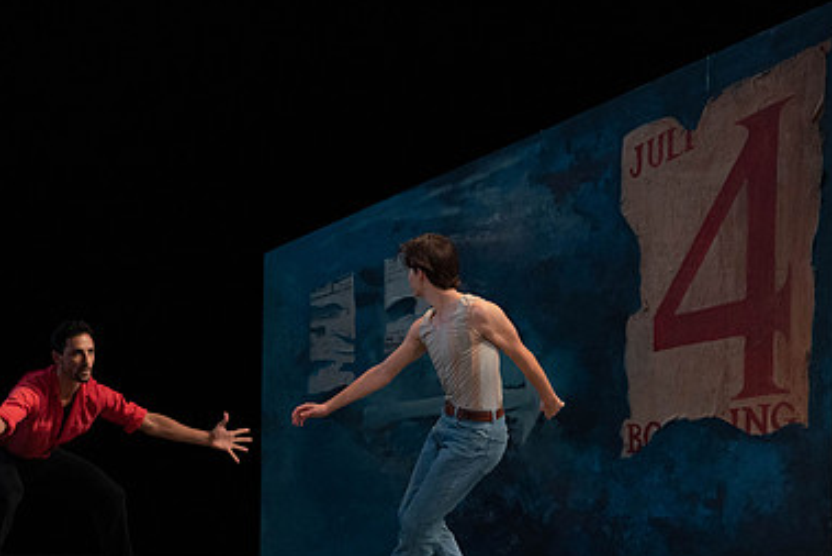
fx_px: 7074
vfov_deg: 4.5
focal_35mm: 306
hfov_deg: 6.7
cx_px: 248
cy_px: 326
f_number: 4.5
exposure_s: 1/400
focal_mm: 200
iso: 3200
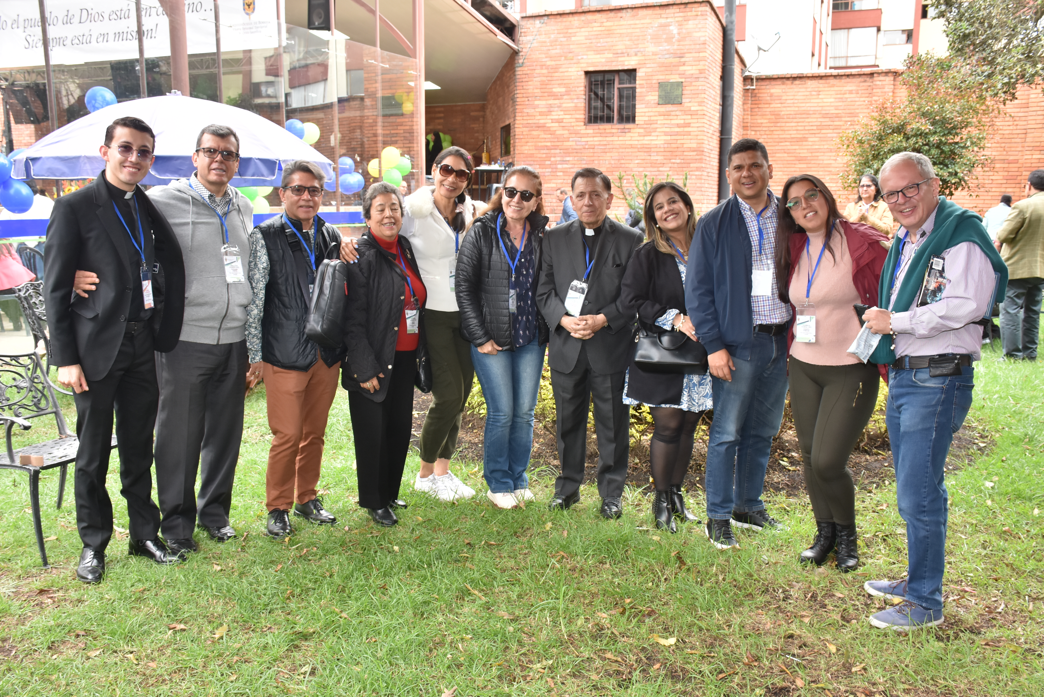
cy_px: 348
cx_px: 522
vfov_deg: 40.0
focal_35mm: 33
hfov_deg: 57.2
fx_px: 957
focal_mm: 22
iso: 400
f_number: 7.1
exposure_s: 1/60
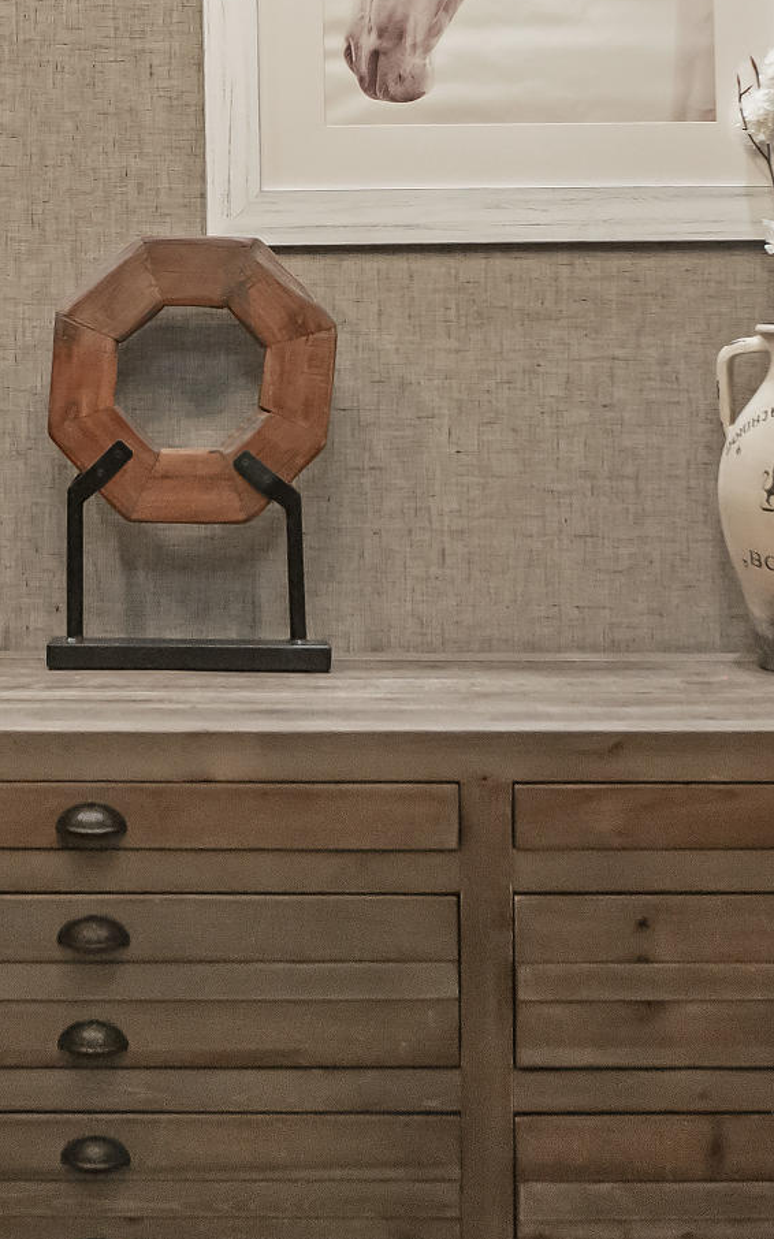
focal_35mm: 81
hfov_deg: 16.1
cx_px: 223
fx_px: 2735
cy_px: 253
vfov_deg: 25.1
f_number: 4
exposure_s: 1/60
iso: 1250
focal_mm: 24
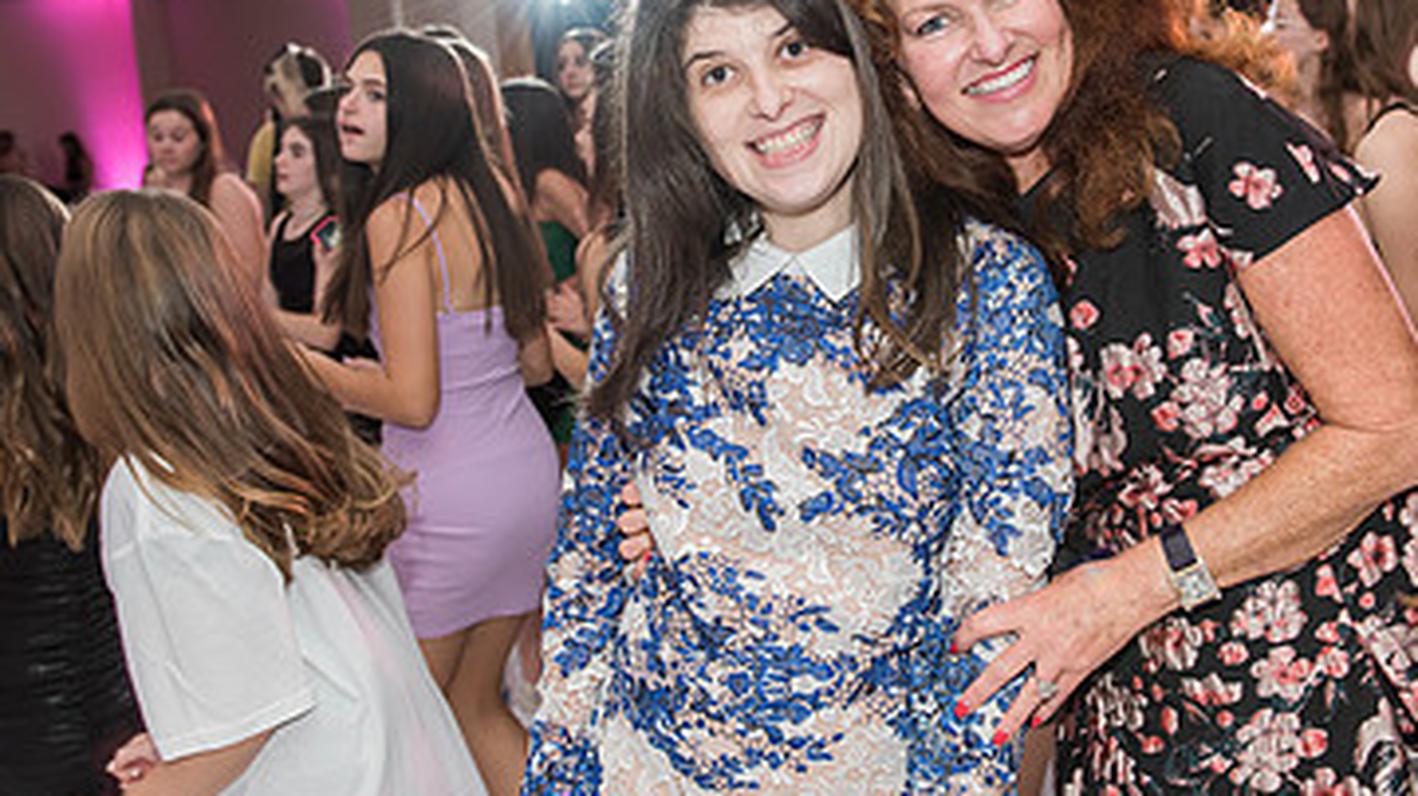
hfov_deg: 42.0
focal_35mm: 49
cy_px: 262
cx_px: 819
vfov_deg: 24.3
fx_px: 1841
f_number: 4
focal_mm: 29
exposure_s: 1/100
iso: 1250
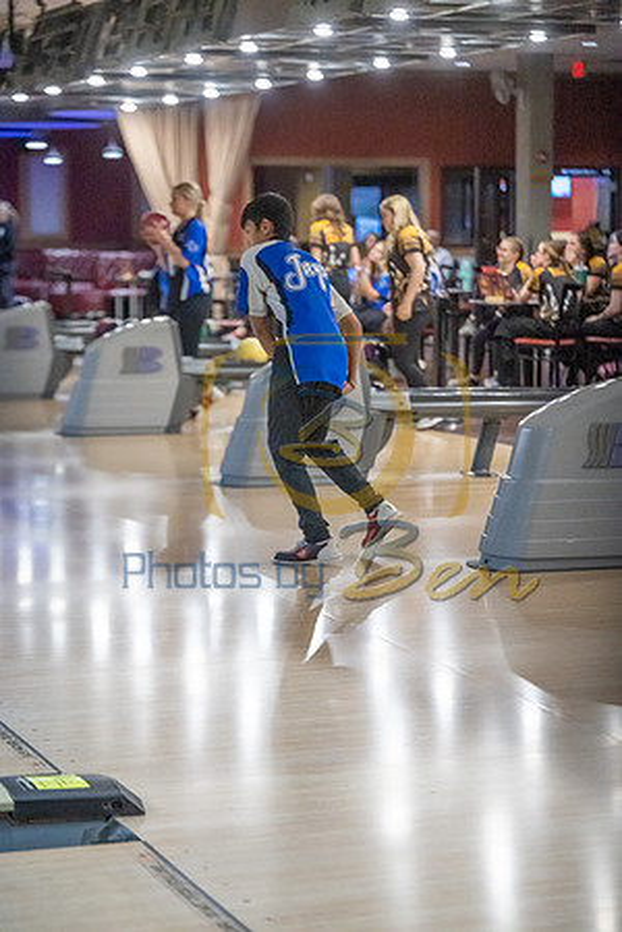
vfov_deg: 22.1
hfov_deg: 14.9
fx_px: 2384
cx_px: 311
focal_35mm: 92
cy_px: 466
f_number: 2.8
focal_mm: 92
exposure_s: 1/1000
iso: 4000
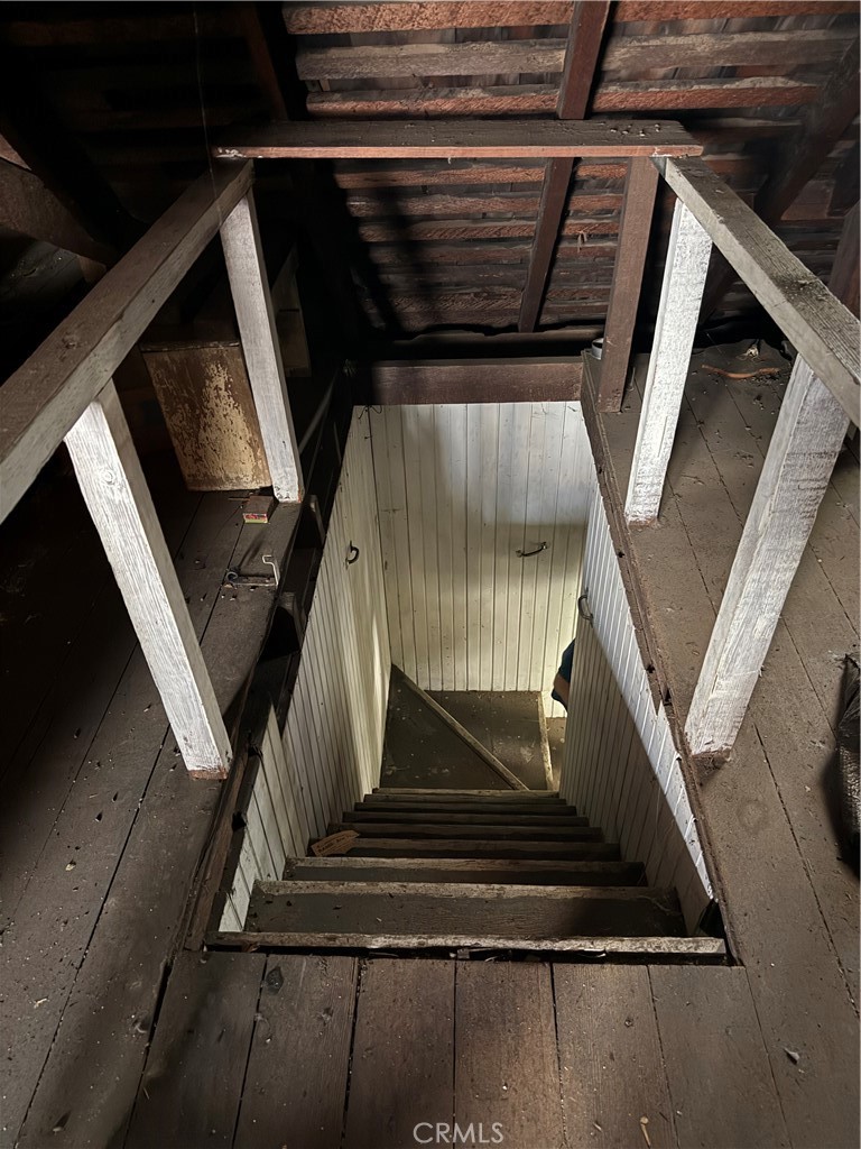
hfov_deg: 56.8
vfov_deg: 71.6
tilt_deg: -38.7
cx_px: 430
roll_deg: +2.9
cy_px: 574
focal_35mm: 24
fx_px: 796
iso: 1000
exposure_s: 1/13
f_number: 1.78
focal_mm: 6.76
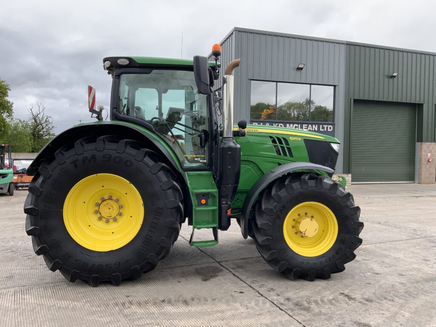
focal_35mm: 29
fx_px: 365
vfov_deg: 48.2
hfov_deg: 61.7
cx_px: 218
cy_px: 164
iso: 16
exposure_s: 1/514
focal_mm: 3
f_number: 1.8
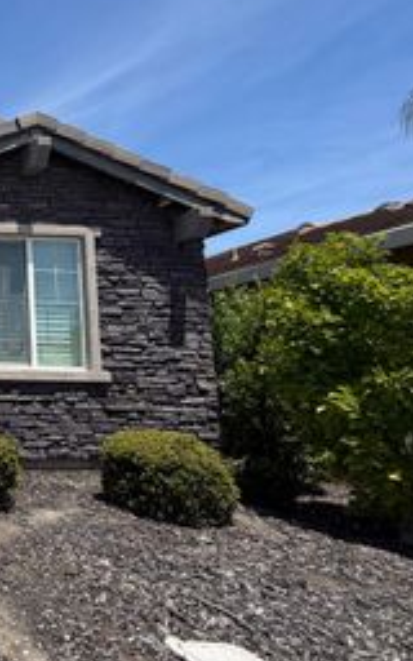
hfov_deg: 28.3
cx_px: -206
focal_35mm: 29
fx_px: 522
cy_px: 319
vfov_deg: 64.6
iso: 25
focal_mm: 2.22
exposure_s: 1/985
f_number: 2.2
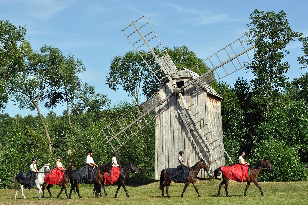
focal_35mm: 75
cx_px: 154
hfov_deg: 27.0
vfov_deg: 18.1
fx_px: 641
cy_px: 102
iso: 200
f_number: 14
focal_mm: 50
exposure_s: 1/160
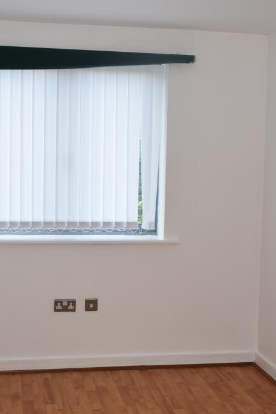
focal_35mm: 55
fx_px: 633
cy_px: 209
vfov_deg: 36.3
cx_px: 121
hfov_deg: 24.6
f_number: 5.6
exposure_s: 1/125
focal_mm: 24
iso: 450
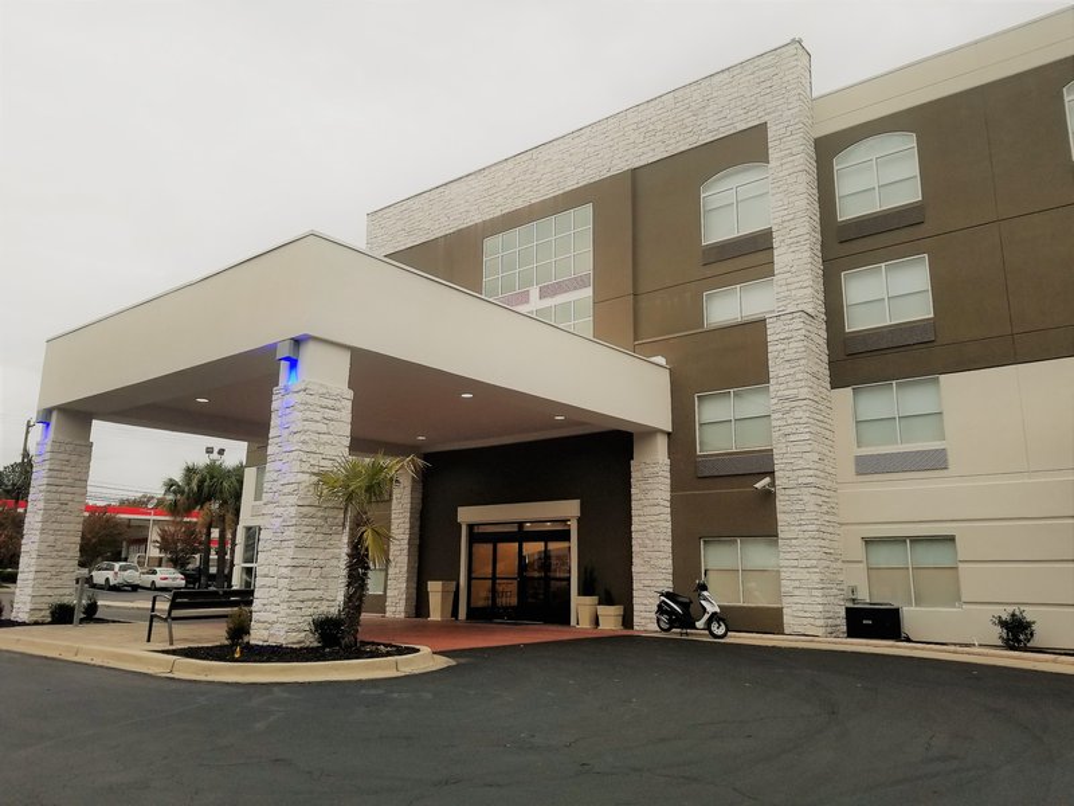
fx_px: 807
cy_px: 403
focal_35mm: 26
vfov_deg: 53.1
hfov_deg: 67.3
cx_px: 537
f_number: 1.7
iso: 50
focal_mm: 4.25
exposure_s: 1/141
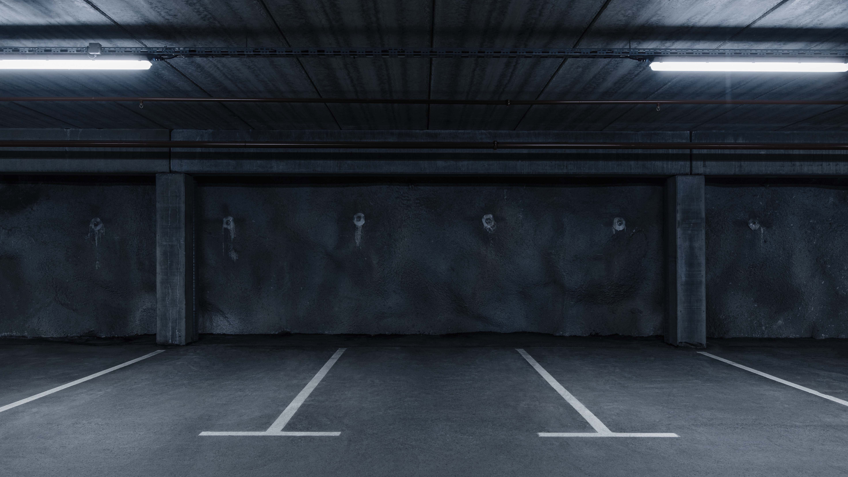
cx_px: 427
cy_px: 260
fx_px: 720
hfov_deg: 61.0
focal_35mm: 32
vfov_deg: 36.6
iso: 100
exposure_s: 1.3
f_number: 11
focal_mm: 30
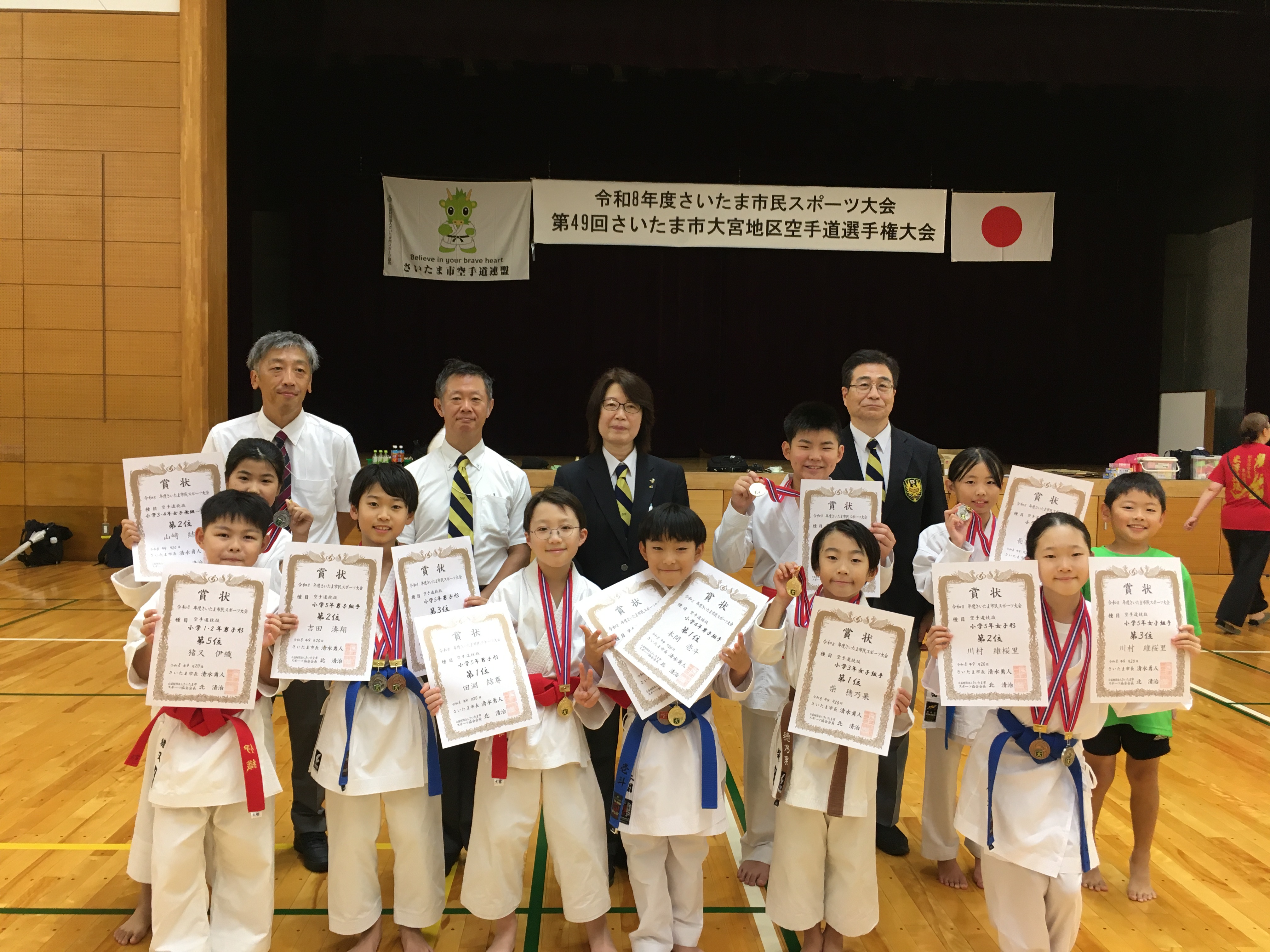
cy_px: 476
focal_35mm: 29
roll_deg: -0.9
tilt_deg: -4.3
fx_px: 1064
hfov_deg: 61.7
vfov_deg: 48.2
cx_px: 635
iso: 64
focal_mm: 4.15
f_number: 2.2
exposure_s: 1/30
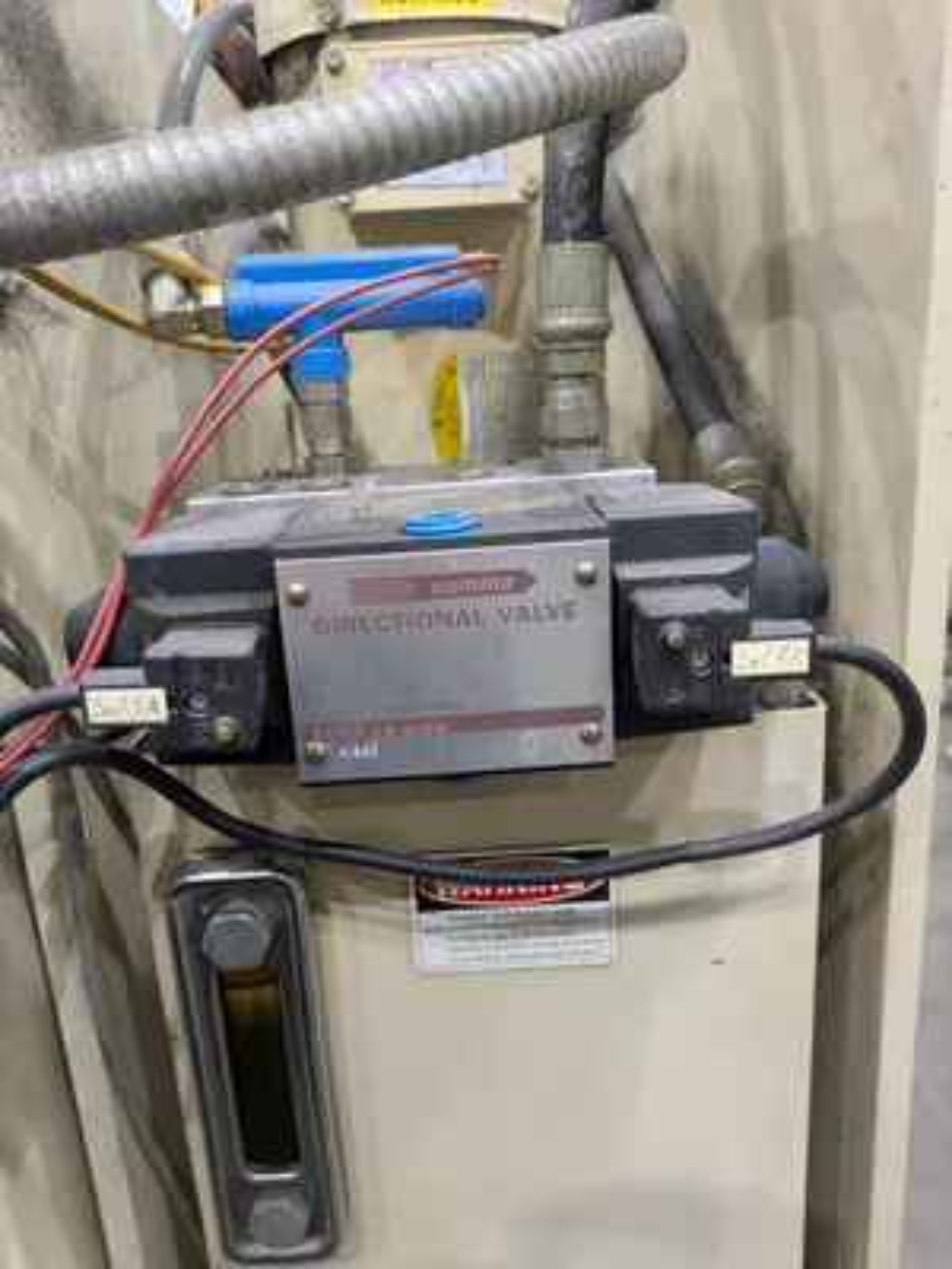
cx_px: 476
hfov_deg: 54.9
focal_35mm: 25
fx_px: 917
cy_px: 634
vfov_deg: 69.4
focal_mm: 5.43
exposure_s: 1/60
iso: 283
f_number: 1.89
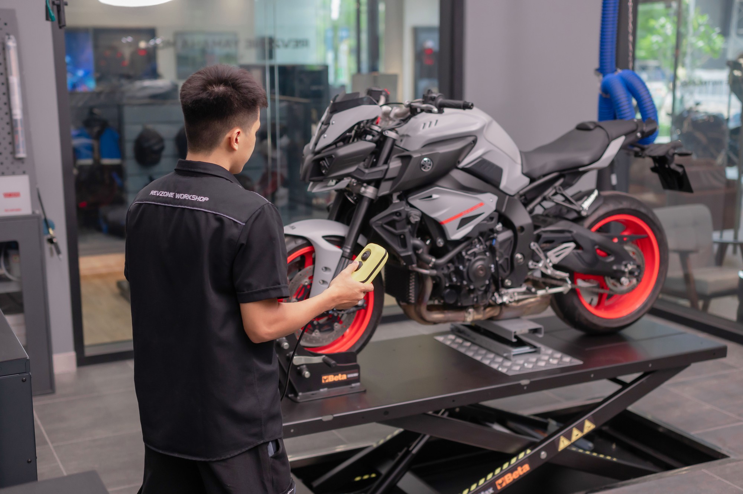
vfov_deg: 27.0
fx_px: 1031
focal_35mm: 50
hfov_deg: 39.6
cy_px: 247
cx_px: 372
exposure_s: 1/640
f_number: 2.2
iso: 1000
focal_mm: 50
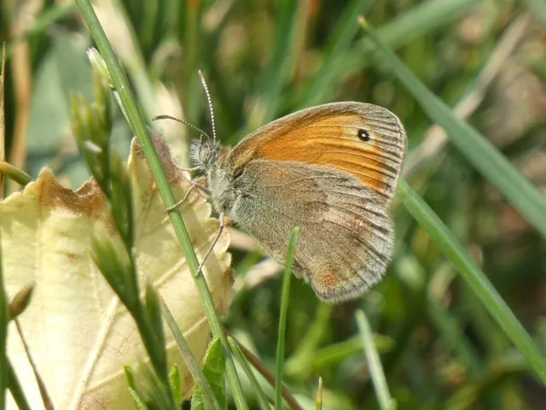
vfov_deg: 3.5
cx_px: 273
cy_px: 205
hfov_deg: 4.6
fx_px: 6751
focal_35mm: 428
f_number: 5.6
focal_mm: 76.7
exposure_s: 1/200
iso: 80
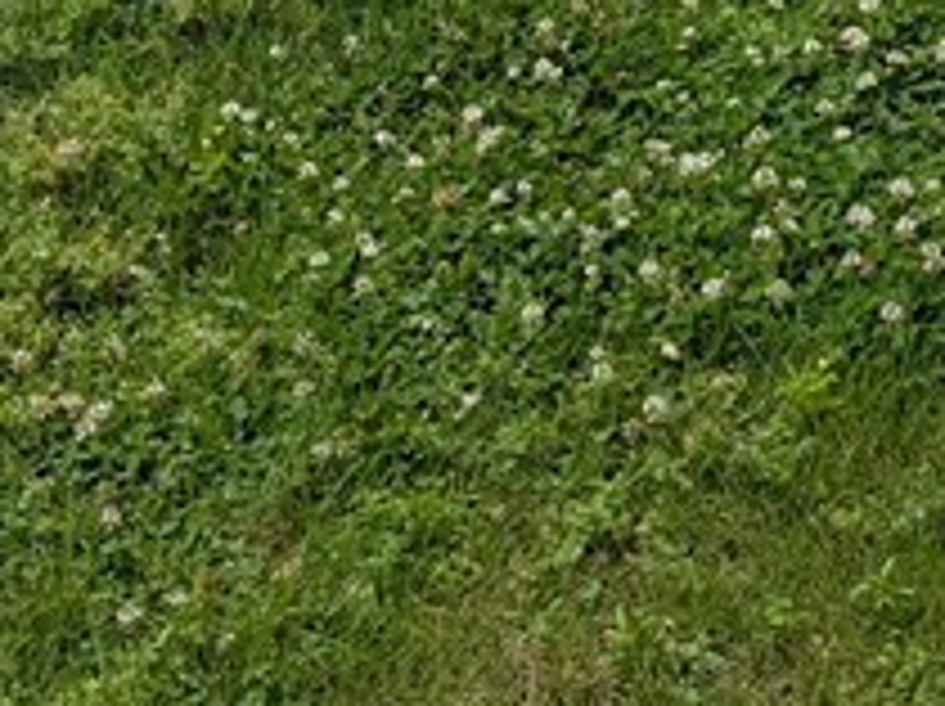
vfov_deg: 11.2
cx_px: 628
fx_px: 3190
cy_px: -798
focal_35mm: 117
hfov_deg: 16.8
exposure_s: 1/1383
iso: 18
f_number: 1.68
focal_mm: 6.9
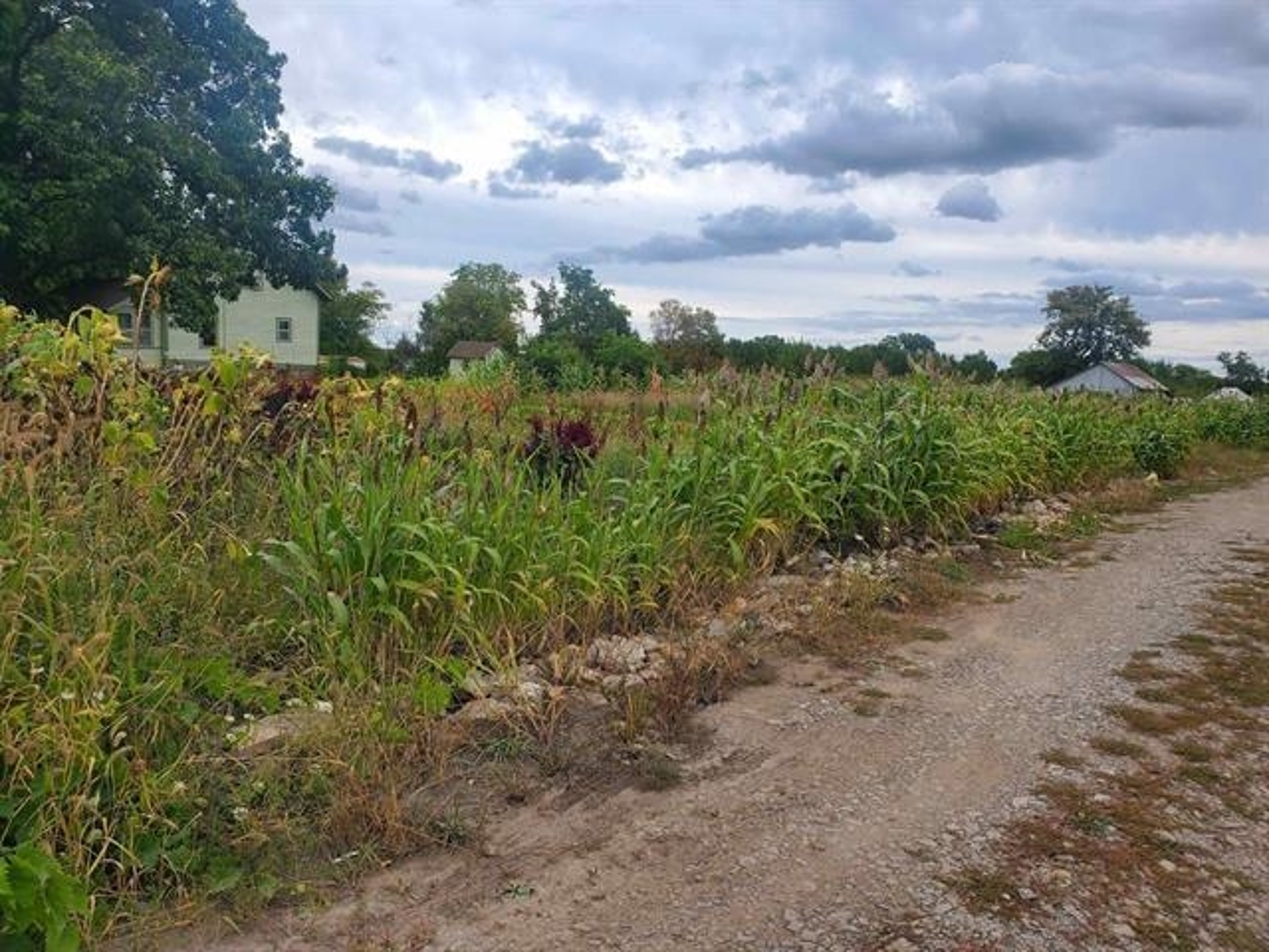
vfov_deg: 53.1
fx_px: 953
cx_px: 634
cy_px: 476
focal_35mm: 26
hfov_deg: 67.3
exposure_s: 1/803
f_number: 2.4
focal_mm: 4.3
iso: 50
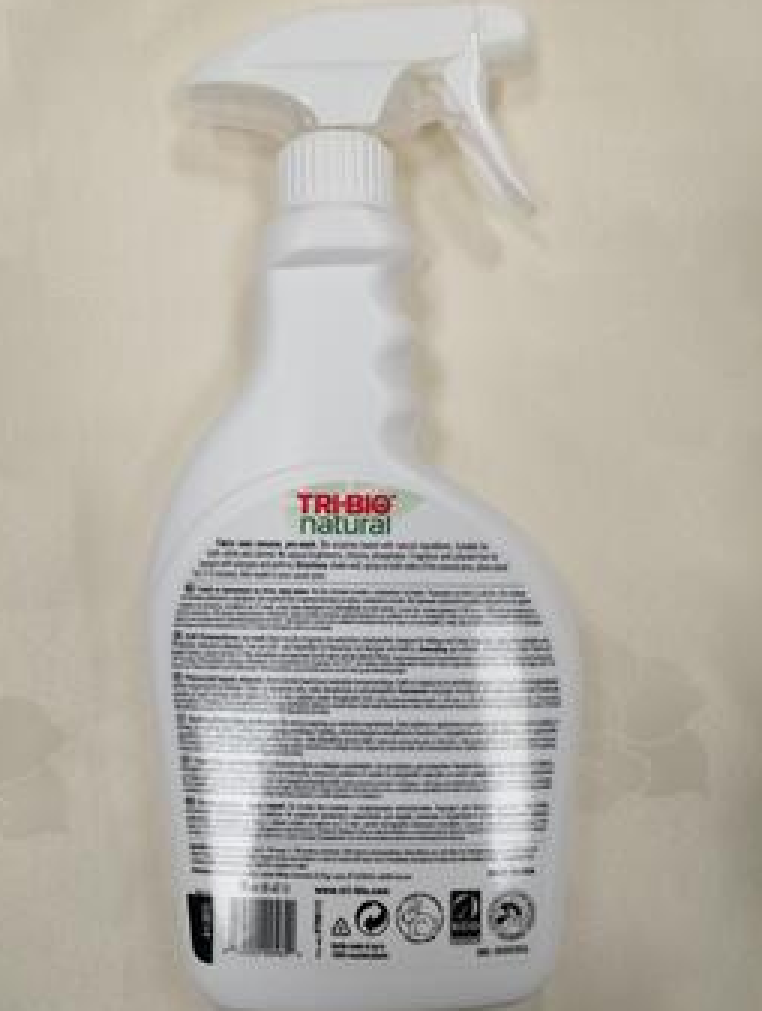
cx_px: 374
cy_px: 510
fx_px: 819
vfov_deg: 63.4
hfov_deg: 49.9
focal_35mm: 28
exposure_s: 1/50
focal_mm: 3.95
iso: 50
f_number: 1.8
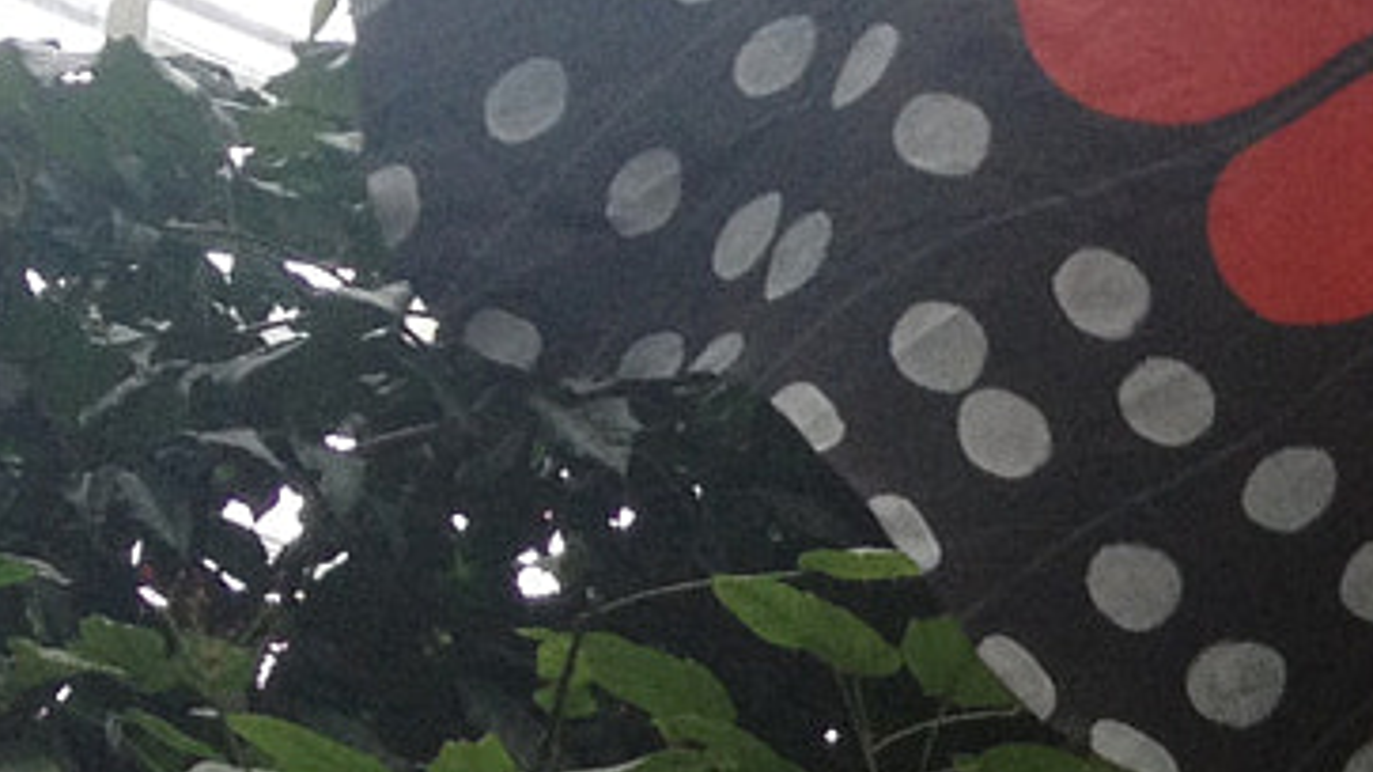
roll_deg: +4.3
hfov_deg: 11.6
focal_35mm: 168
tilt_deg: +26.4
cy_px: 719
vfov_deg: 7.2
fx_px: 6115
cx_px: 2708
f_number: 2.4
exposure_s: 1/60
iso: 64
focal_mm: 4.28
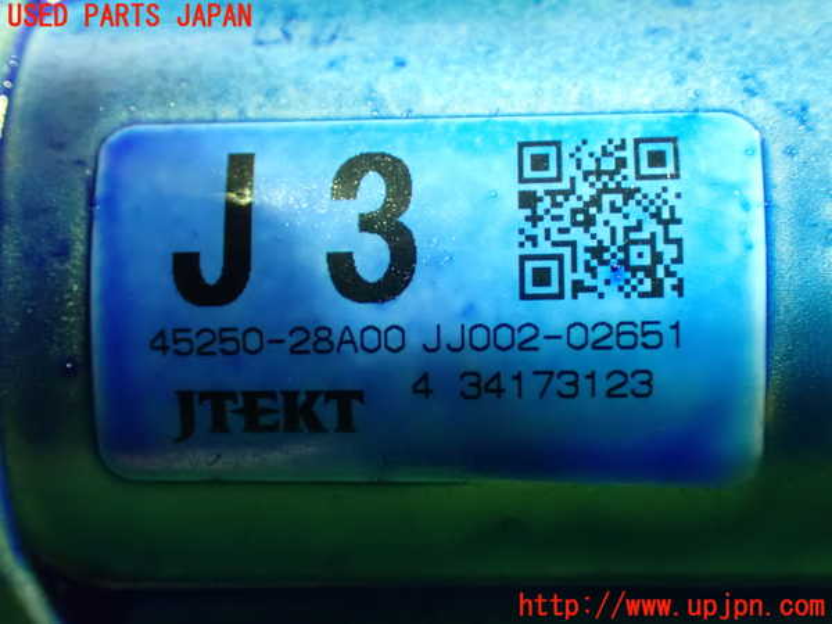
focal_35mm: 44
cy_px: 312
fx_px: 1058
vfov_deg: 32.9
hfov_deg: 42.9
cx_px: 416
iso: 1600
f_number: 2.9
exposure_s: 1/25
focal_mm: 7.84
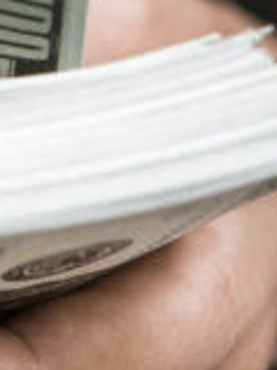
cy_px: -113
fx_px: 3974
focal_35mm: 372
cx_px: -545
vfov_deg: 5.3
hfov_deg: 3.9
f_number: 3
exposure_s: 1/160
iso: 100
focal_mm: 60
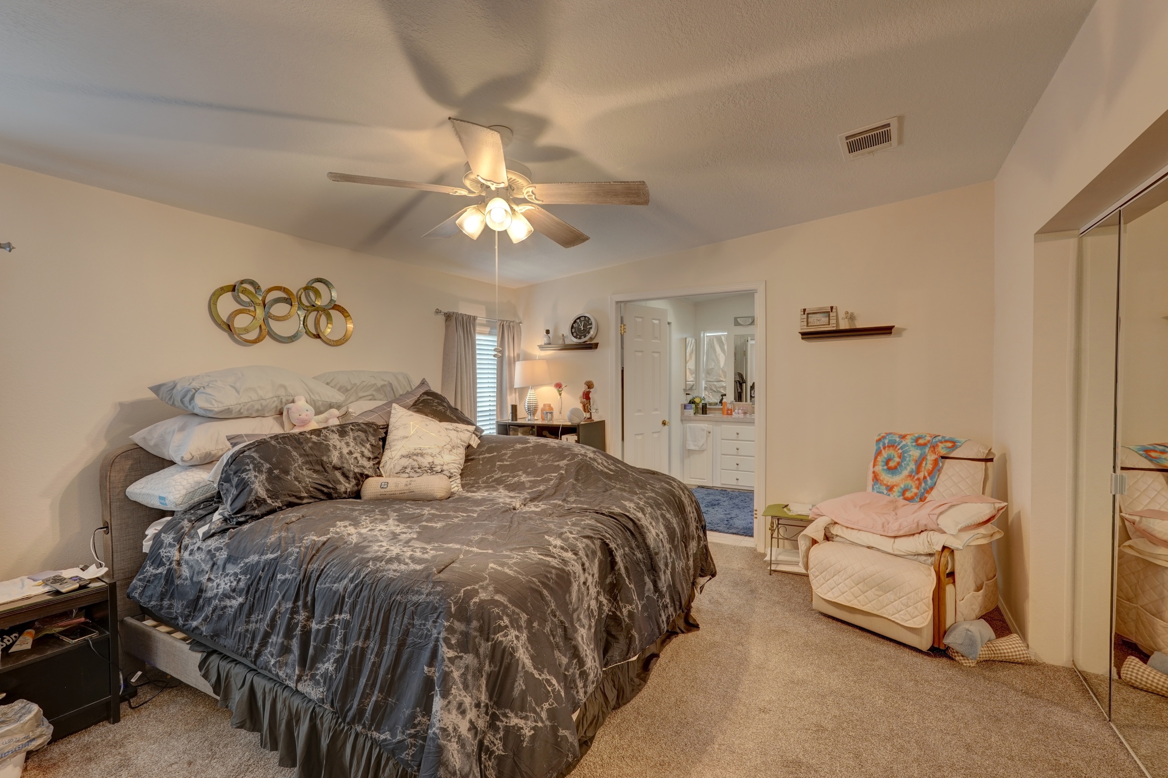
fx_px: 519
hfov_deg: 96.7
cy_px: 389
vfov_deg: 73.8
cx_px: 584
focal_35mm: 16
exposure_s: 1/5
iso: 400
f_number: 8
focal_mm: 16
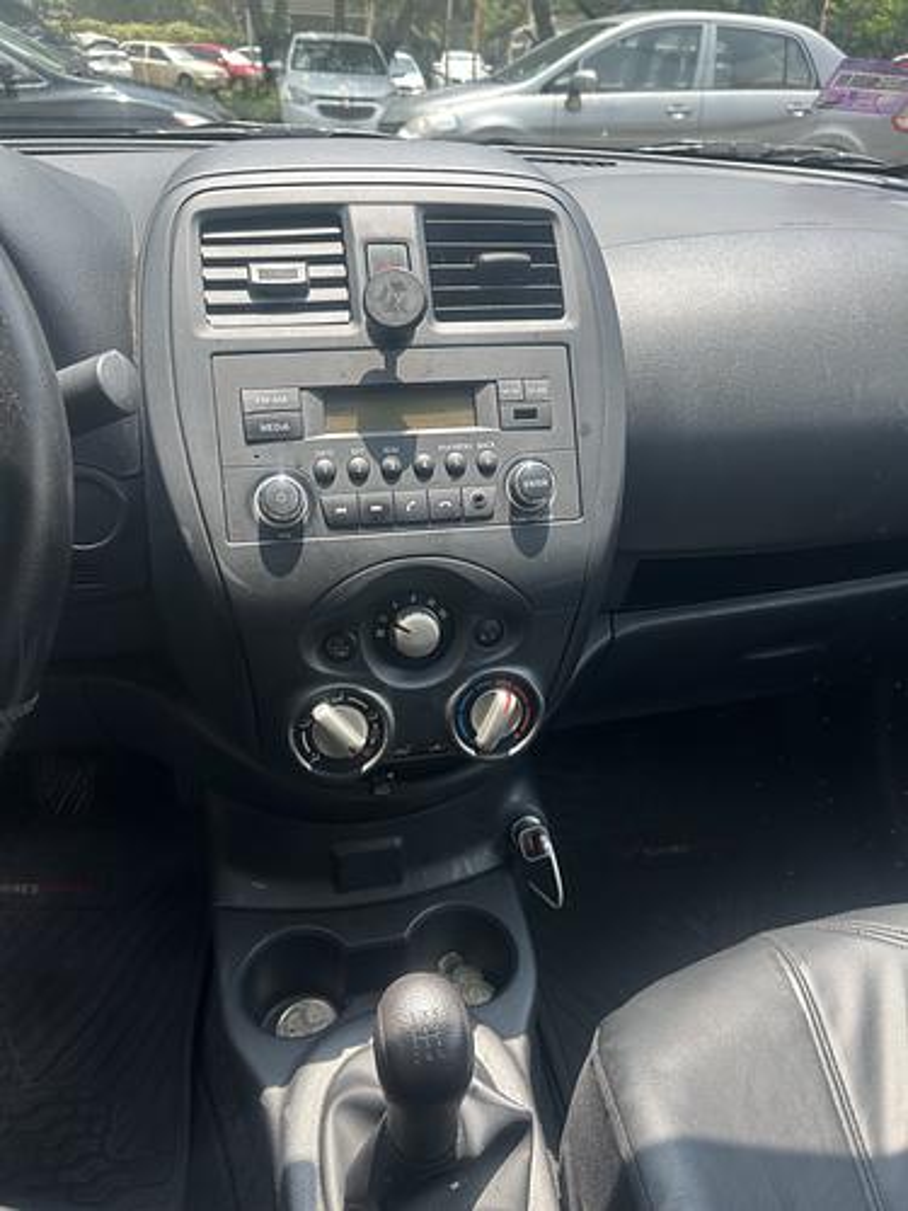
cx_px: 454
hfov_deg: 53.1
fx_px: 909
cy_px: 606
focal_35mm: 26
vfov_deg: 67.3
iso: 50
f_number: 1.5
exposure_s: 1/473
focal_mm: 5.7
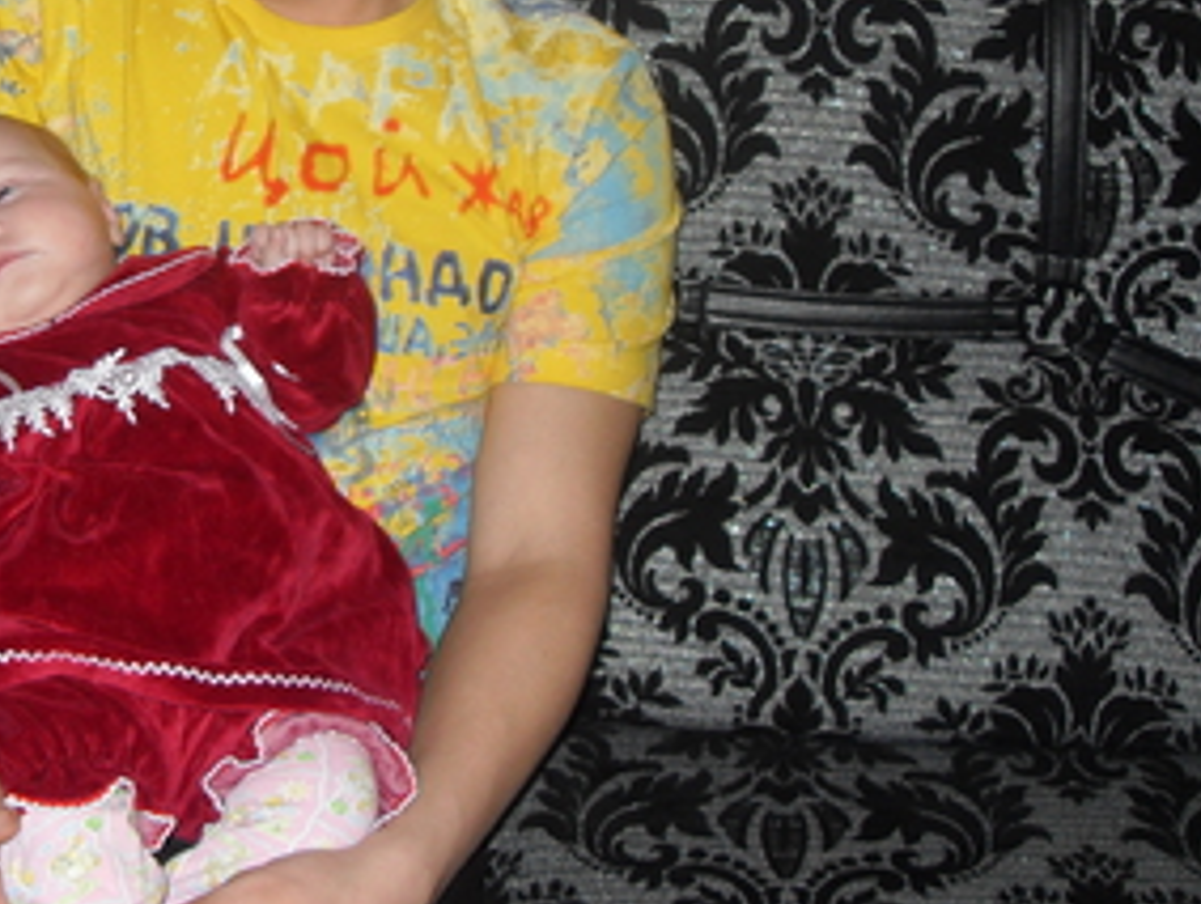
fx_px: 2293
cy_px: 155
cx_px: 216
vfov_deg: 22.0
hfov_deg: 28.6
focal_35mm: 66
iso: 100
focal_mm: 6.3
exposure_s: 1/45
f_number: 2.8
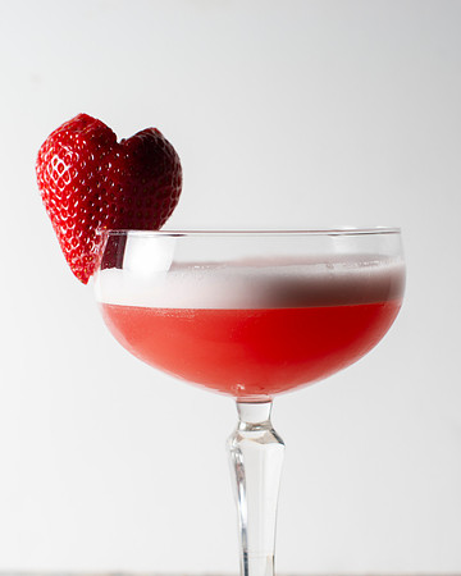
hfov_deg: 21.5
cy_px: 287
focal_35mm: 71
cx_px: 267
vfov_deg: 26.7
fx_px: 1215
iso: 200
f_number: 5.6
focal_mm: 50
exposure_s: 1/200
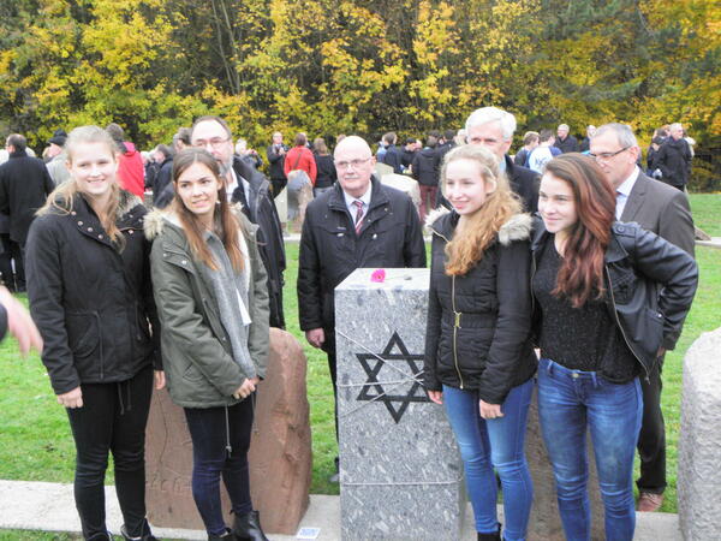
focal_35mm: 47
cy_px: 270
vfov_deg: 30.9
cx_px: 360
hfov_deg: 40.4
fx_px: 979
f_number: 3.4
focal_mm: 8.53
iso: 200
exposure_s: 1/30
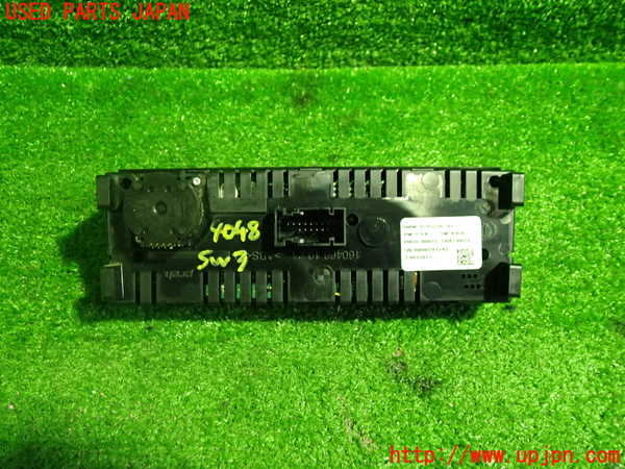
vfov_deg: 46.8
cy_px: 234
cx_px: 312
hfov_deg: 60.0
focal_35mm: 30
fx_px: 542
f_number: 2.3
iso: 500
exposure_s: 1/30
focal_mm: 5.4
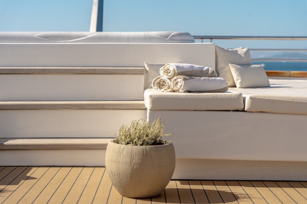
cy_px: 102
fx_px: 597
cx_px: 154
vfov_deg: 19.5
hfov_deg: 28.8
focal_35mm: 70
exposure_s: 1/1000
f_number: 4
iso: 100
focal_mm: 70
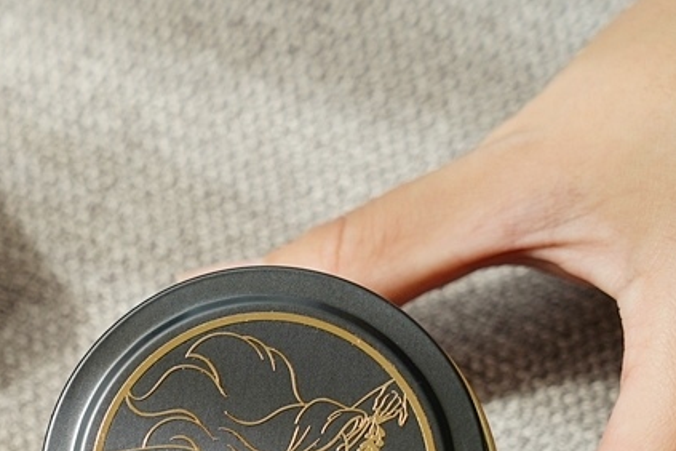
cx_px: 64
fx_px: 3905
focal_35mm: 208
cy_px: 428
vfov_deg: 6.6
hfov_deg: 9.8
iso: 100
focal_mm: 88
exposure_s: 1/160
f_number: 5.6
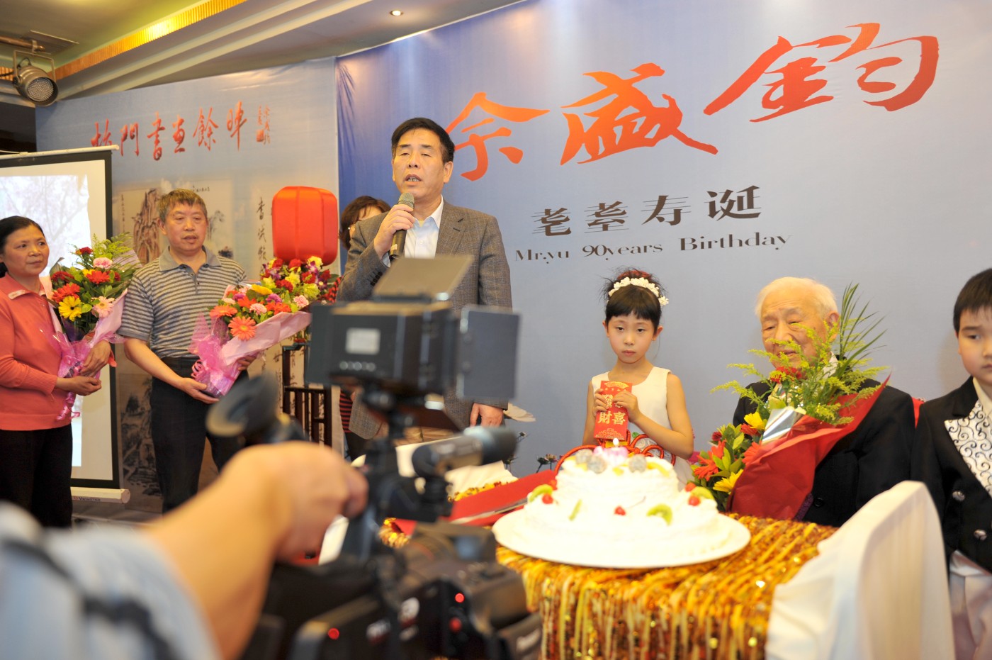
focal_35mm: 29
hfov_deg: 63.7
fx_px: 798
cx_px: 496
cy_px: 330
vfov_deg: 44.9
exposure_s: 1/50
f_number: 2.8
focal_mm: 29
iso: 400
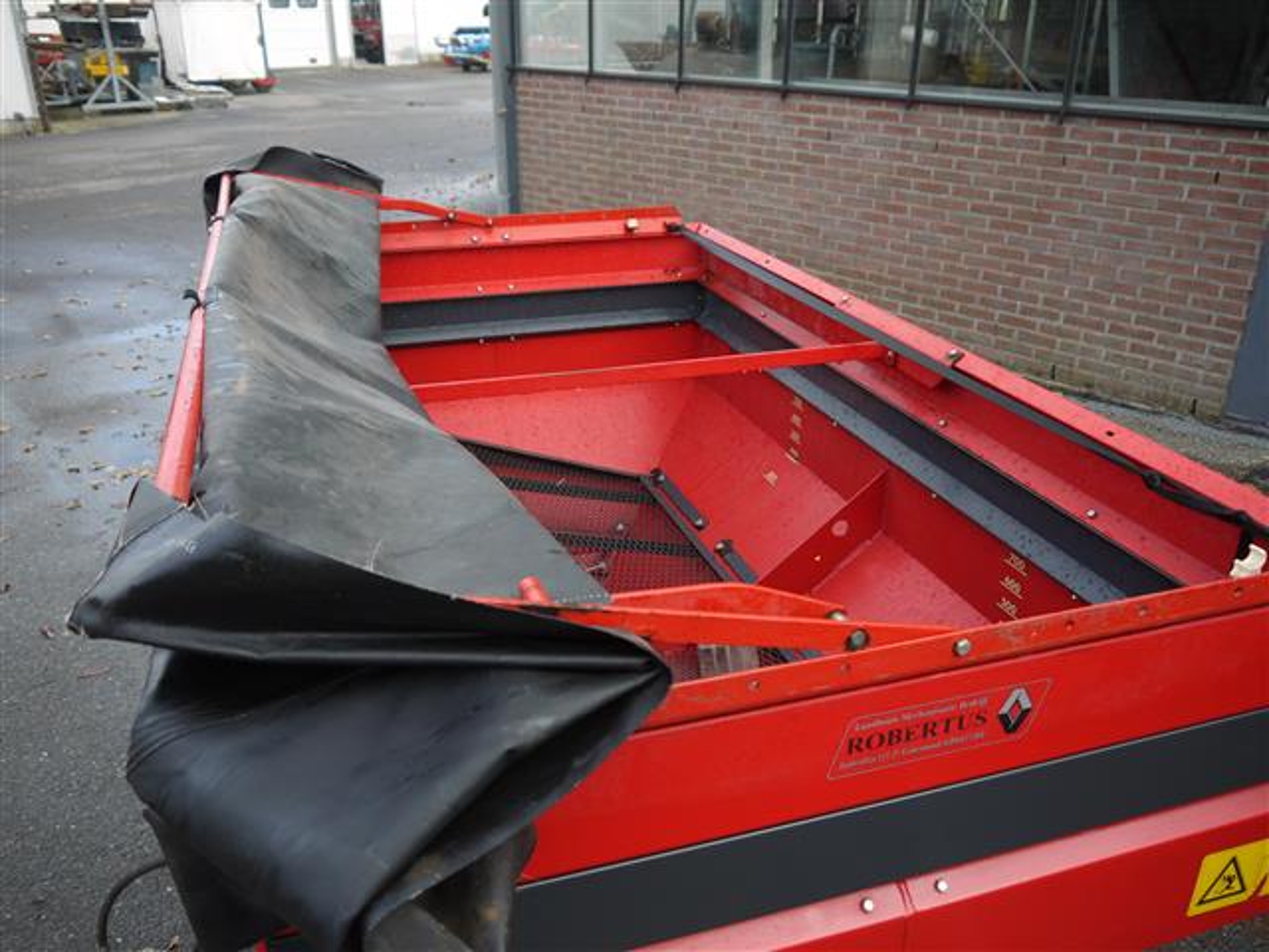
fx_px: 1100
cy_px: 476
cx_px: 634
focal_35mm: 30
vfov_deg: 46.8
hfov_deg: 60.0
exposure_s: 1/125
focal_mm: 15
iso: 100
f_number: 3.5
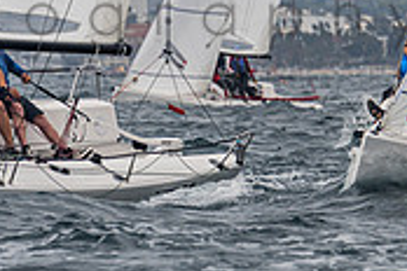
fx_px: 7732
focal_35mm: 684
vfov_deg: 2.0
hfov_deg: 3.0
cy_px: -159
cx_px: 331
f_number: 6.3
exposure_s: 1/1000
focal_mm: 190
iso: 160
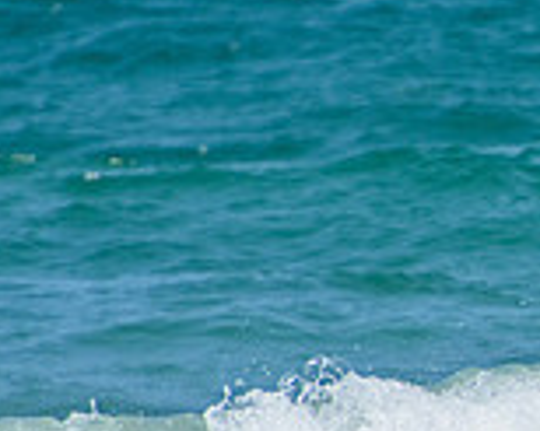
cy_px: 429
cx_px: 999
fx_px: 33988
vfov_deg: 0.7
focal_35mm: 2128
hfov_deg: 0.9
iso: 250
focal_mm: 400
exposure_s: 1/2000
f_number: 5.6
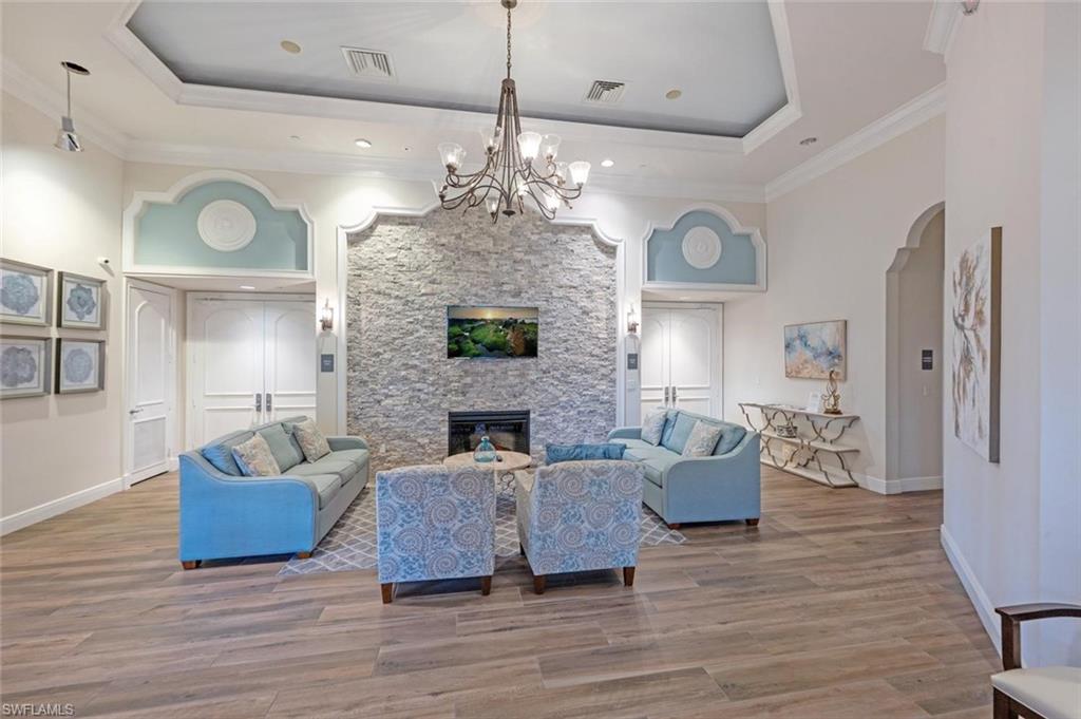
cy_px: 360
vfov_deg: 81.1
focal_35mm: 14
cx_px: 540
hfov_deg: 104.3
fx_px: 420
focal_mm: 14
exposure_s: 1/13
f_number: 9
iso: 320
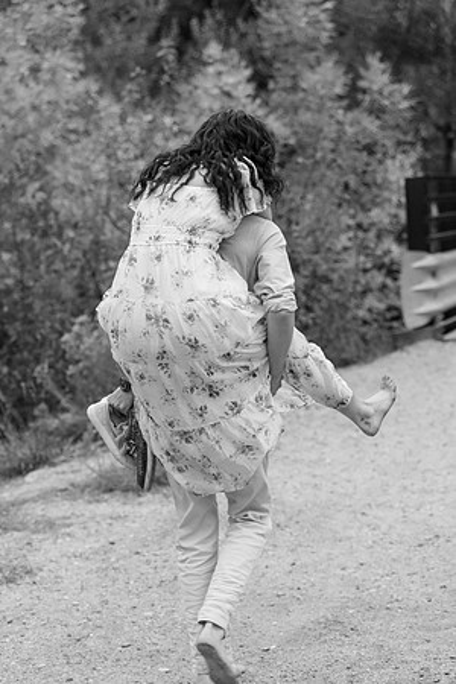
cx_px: 228
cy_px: 342
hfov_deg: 19.5
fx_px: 1330
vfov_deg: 28.8
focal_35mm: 70
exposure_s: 1/200
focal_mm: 70
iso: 1600
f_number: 3.5
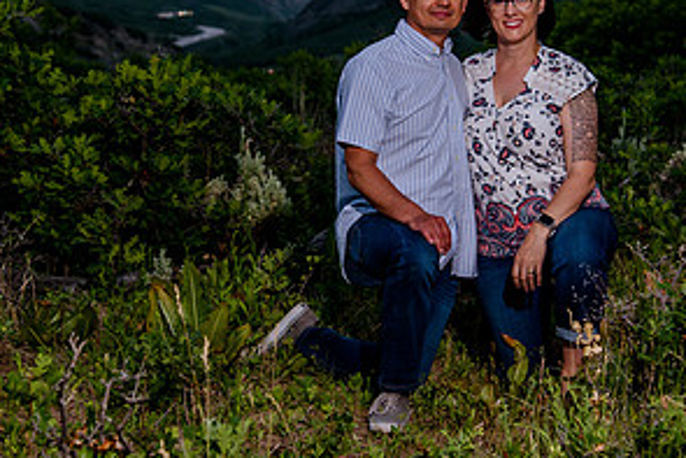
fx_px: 2059
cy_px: 121
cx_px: 430
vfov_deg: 12.7
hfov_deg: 18.9
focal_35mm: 108
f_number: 4.5
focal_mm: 55
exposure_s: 1/250
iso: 400
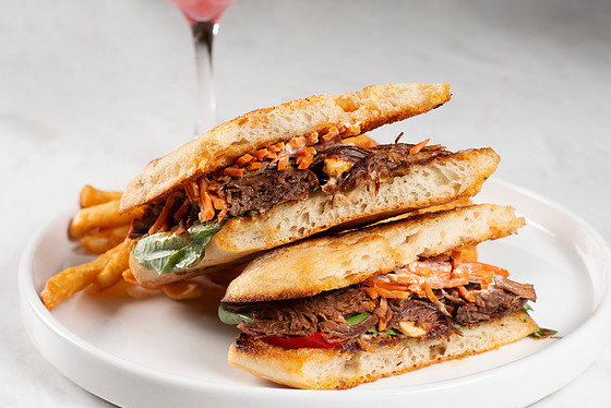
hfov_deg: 30.1
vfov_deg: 20.3
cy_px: 236
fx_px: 1138
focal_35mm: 67
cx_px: 307
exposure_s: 1/250
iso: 200
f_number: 8
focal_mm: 50
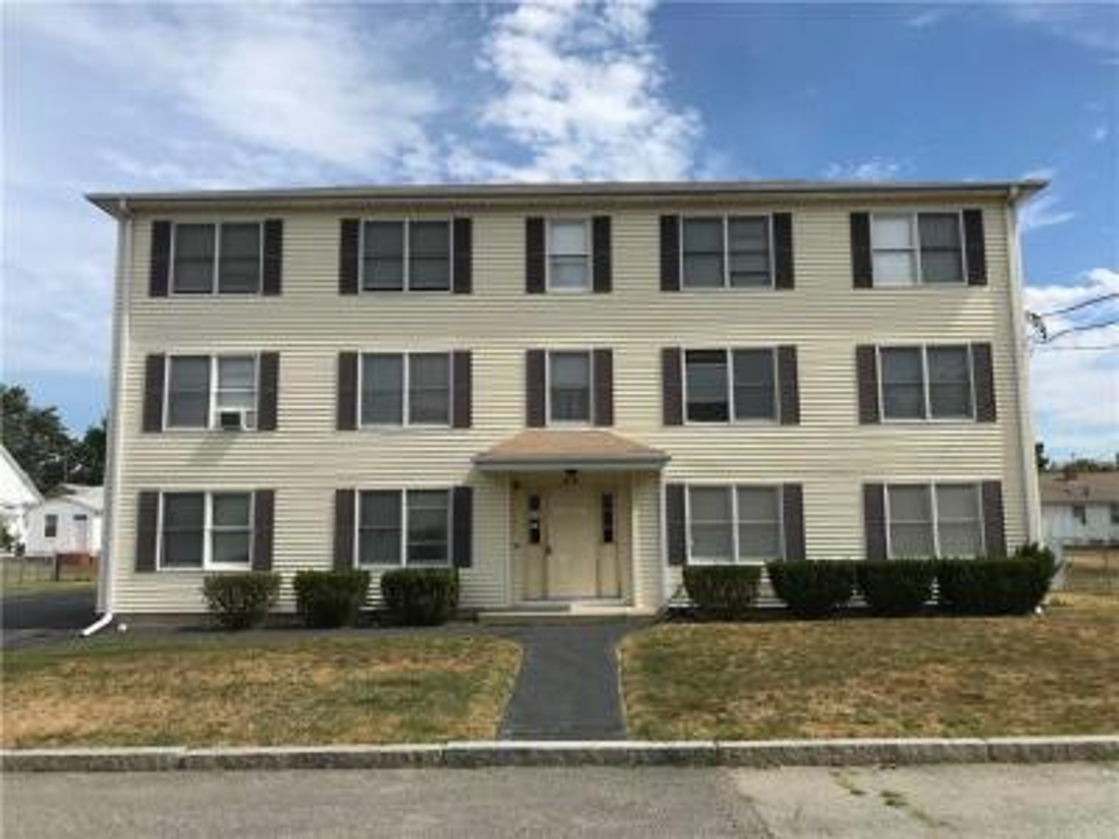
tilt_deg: +7.4
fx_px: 905
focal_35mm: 28
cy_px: 420
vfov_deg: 49.7
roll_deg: +0.1
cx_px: 560
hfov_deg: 63.4
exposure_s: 1/3300
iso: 20
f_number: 1.8
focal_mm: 3.99
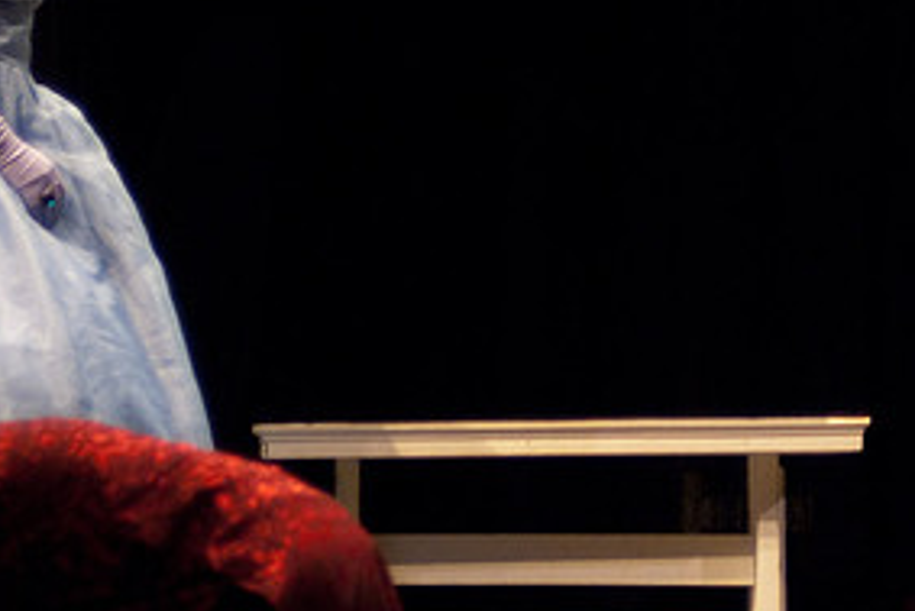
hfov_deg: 9.8
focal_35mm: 209
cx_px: 566
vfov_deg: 6.6
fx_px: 5315
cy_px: 74
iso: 800
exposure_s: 1/100
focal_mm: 68
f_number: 2.8
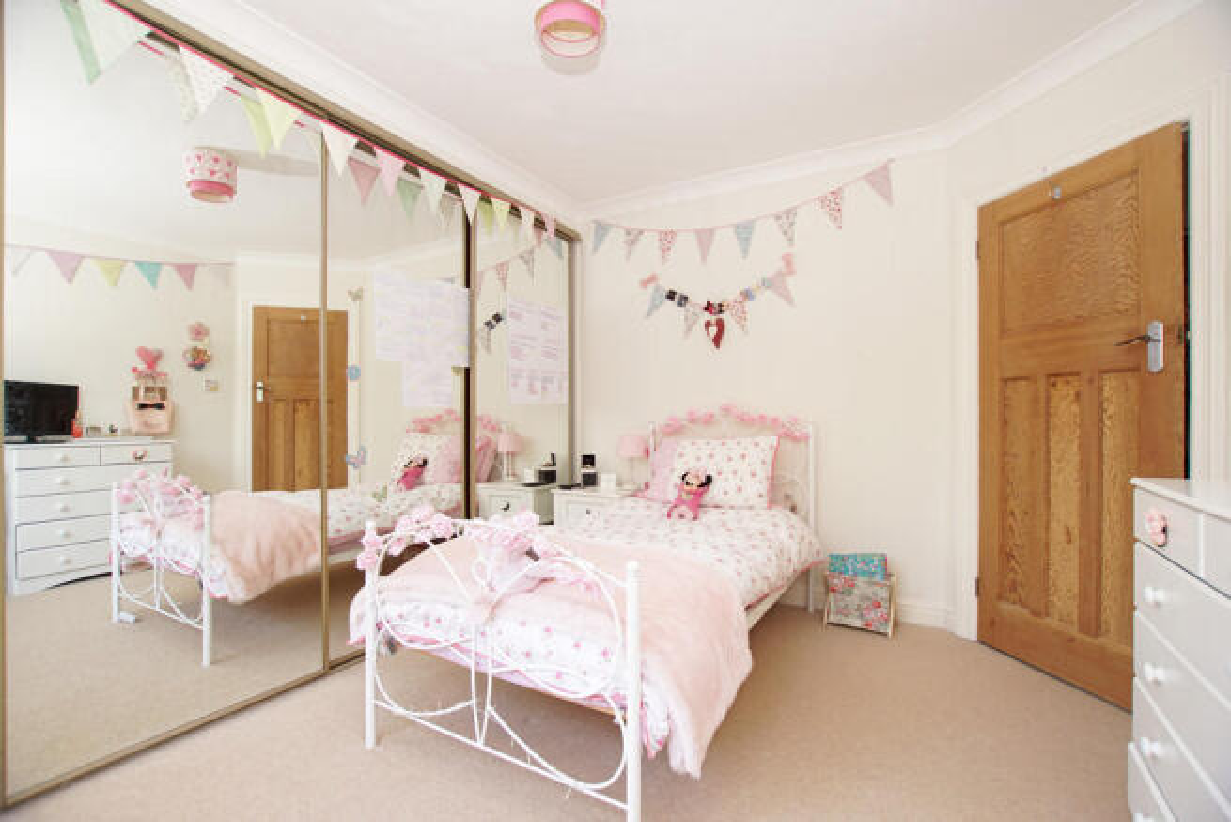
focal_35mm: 15
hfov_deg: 100.4
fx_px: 513
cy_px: 411
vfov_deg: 77.4
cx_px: 616
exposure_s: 1/60
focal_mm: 10
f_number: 3.5
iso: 200
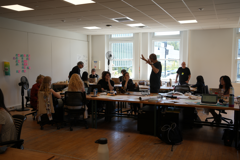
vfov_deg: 37.9
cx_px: 120
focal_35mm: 35
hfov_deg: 54.4
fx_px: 233
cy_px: 80
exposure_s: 1/80
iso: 100
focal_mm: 35
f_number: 4.5
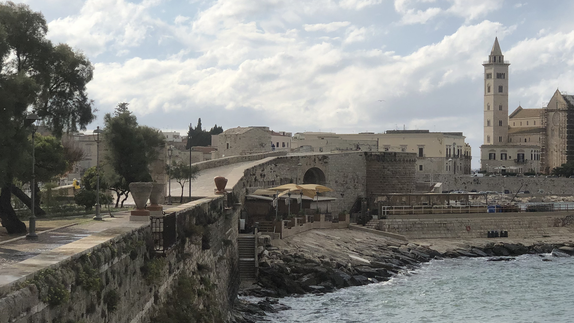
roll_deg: +0.1
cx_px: 366
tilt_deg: +0.7
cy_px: 154
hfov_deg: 25.2
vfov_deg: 14.4
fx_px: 1278
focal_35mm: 84
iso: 16
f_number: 2.4
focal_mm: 6
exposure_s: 1/3247
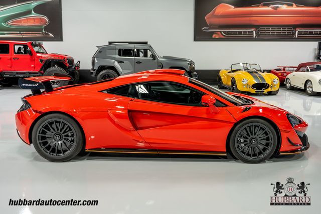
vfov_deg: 37.5
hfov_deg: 53.9
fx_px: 316
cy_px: 104
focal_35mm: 35
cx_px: 156
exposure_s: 1/60
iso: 800
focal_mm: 34.5
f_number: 5
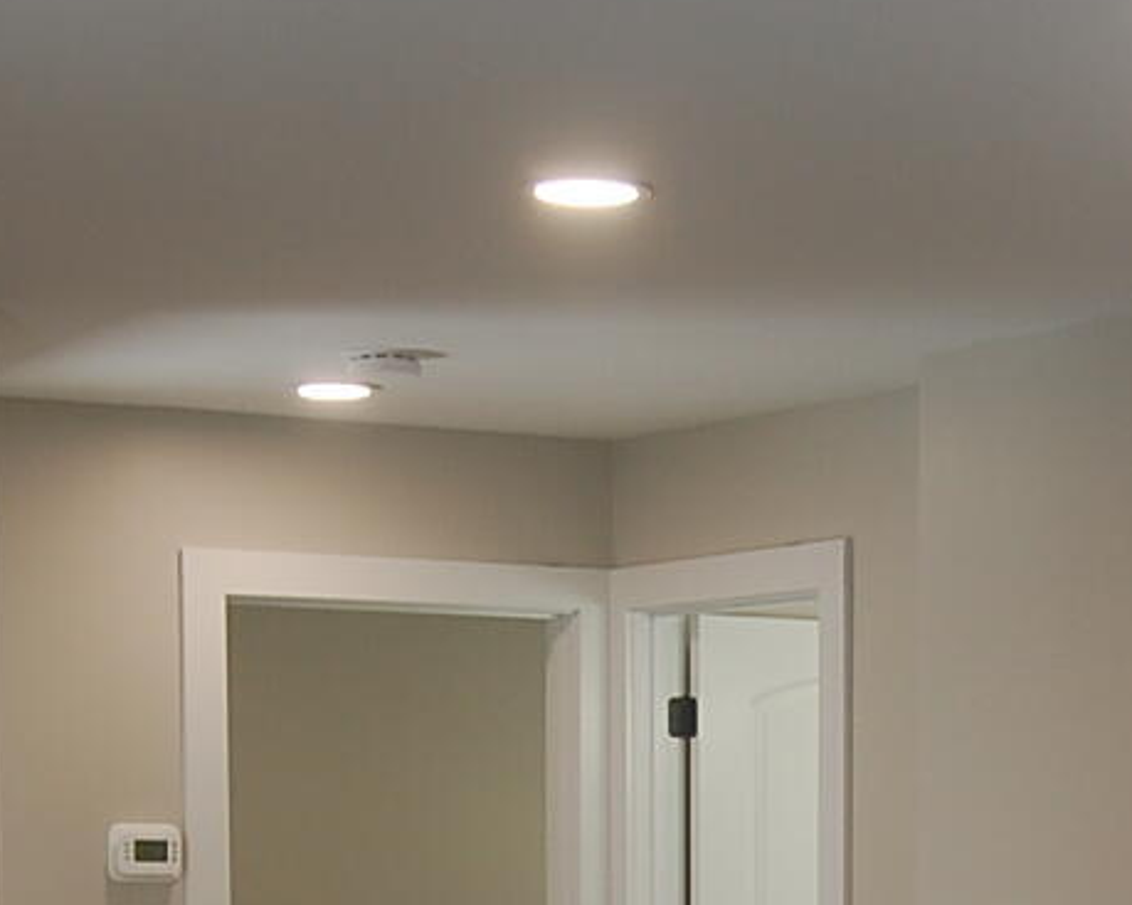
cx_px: 853
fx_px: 2932
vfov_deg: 16.5
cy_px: 1216
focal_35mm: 88
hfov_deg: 21.7
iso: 400
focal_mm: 19
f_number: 4.5
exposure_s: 1/80
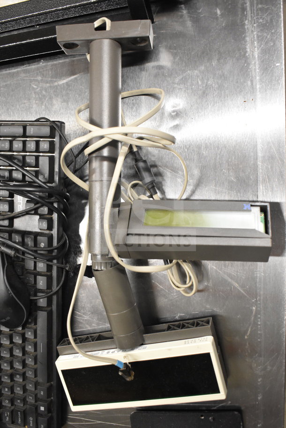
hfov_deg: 40.0
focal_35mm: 33
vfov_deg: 57.2
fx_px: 393
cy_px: 214
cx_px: 143
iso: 2200
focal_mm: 22
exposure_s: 1/30
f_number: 3.8
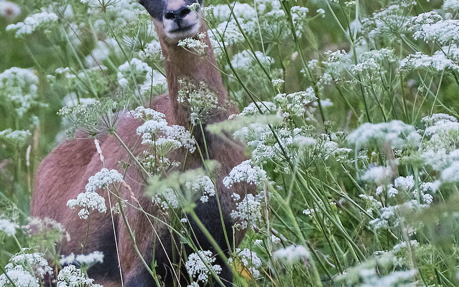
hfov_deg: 1.5
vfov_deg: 0.9
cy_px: 10
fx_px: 17939
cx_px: 171
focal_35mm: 1434
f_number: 9
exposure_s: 1/125
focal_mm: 420
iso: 3200
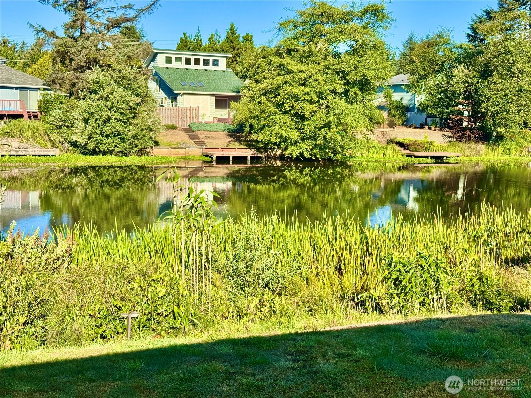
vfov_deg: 30.3
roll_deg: -3.6
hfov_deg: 39.7
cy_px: 199
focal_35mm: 48
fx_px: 736
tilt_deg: -7.4
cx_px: 266
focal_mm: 6.76
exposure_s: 1/2611
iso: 64
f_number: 1.78
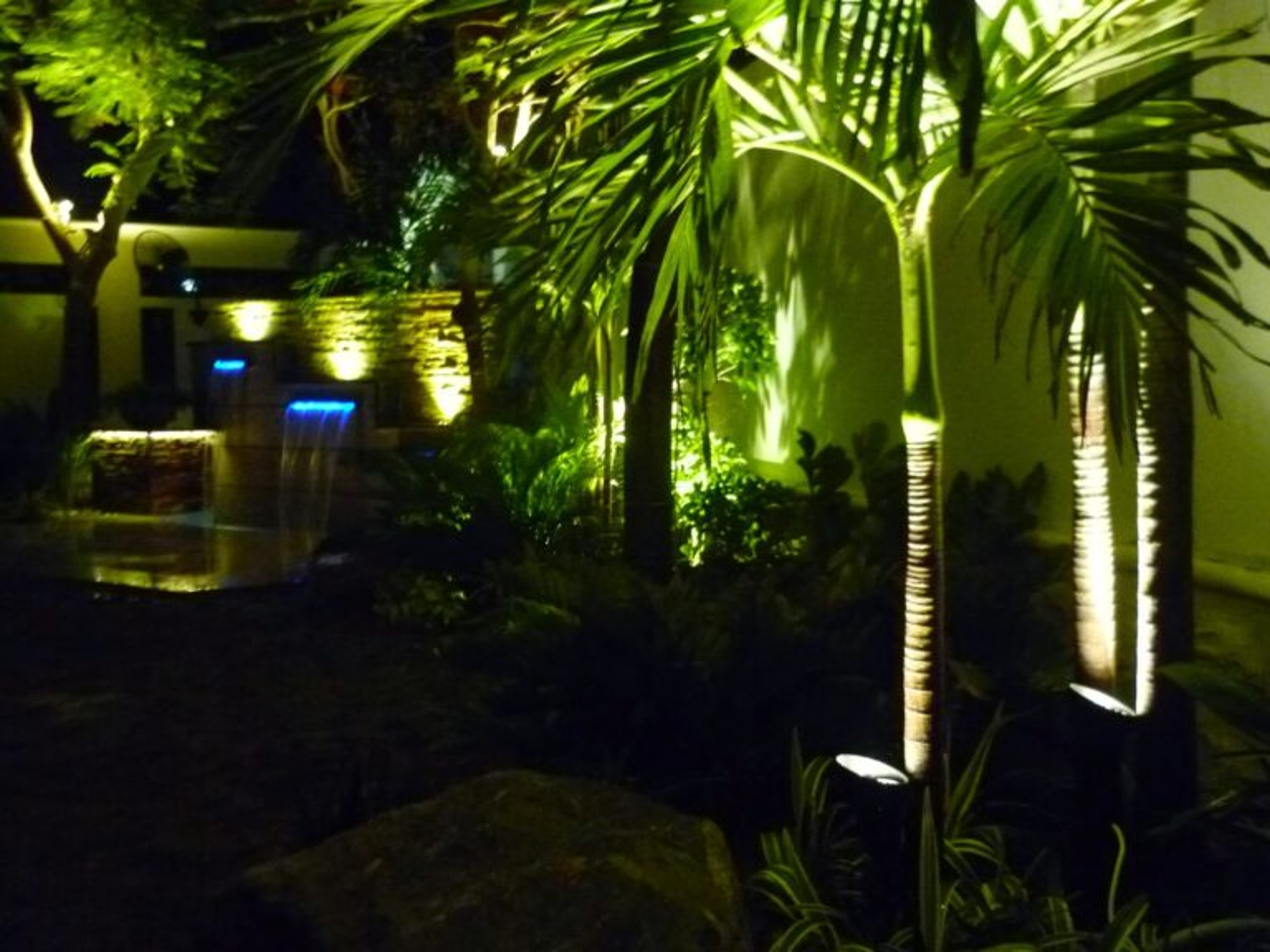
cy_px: 476
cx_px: 635
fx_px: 1137
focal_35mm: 31
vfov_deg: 45.4
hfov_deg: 58.4
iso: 800
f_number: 2.8
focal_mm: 5.5
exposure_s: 1/8
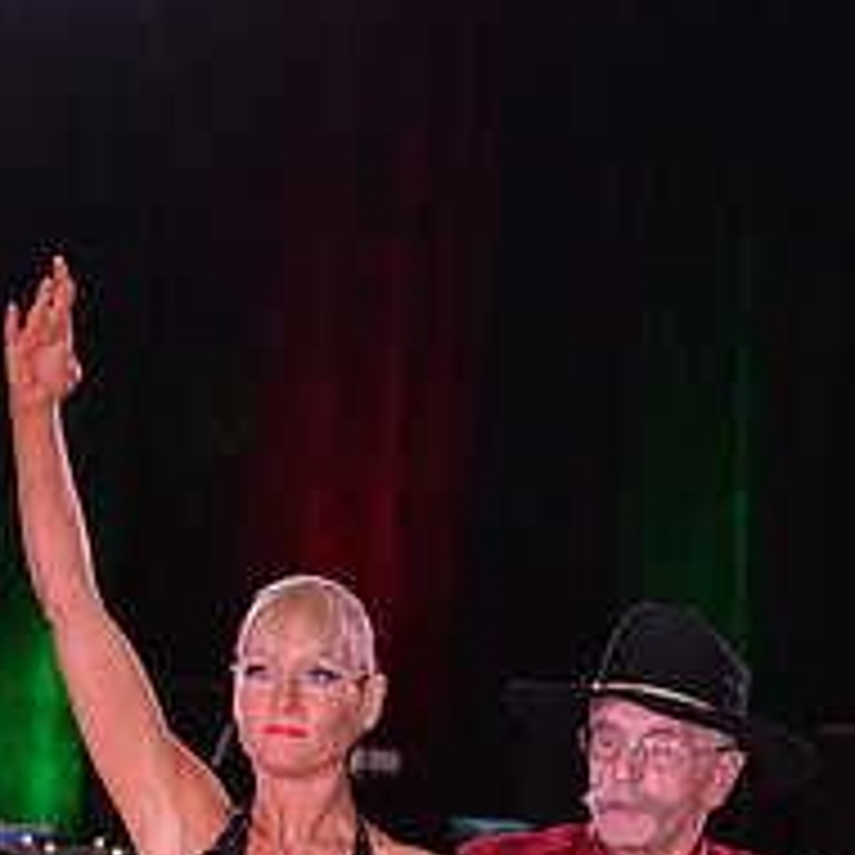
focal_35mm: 349
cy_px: 1256
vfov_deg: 5.0
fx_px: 9753
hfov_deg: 5.0
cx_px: 358
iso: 2000
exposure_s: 1/250
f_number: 6.3
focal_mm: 135
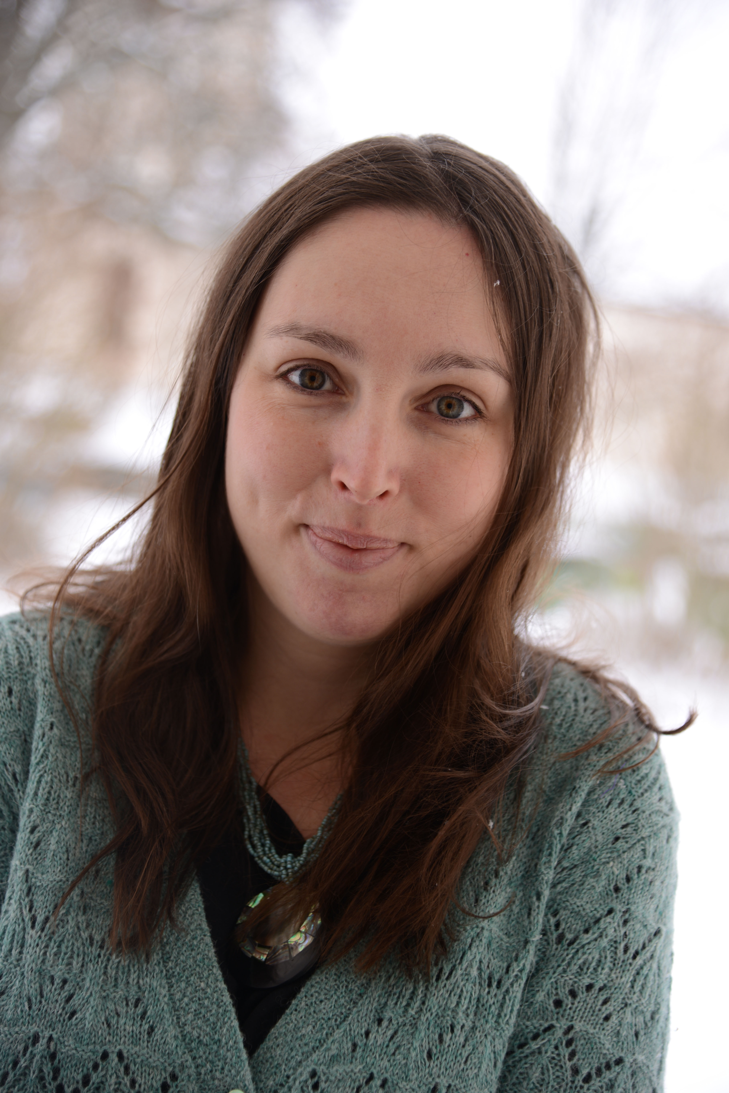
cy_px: 546
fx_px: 2003
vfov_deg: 30.5
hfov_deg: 20.6
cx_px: 364
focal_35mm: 66
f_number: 4
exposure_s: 1/125
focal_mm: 66
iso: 125
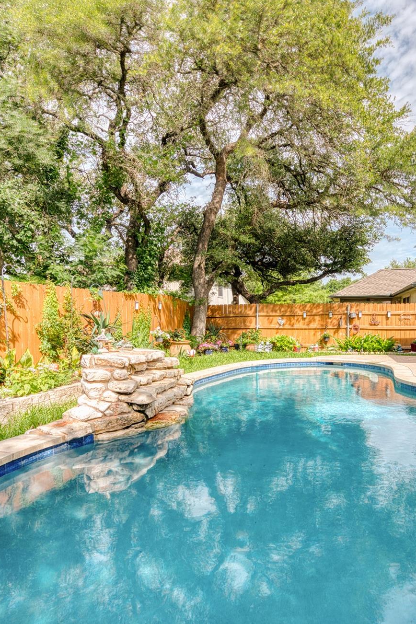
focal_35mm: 22
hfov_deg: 56.6
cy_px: 315
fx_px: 381
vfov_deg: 78.6
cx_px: 256
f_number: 8
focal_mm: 14
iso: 100
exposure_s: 1/160
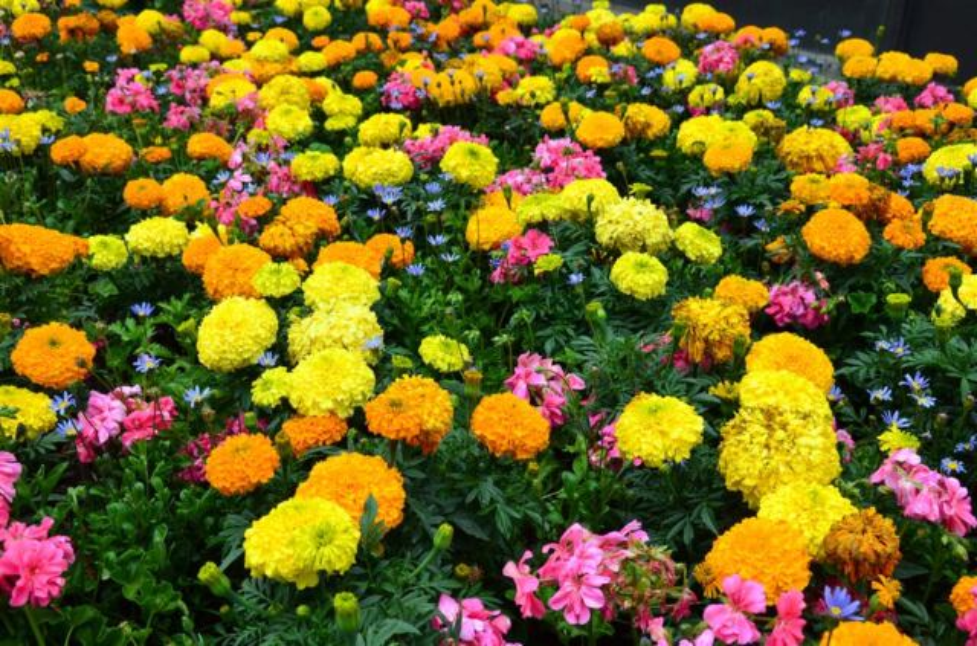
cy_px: 323
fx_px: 1056
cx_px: 488
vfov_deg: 34.0
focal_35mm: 39
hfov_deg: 49.7
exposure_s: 1/100
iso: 200
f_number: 11
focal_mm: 26
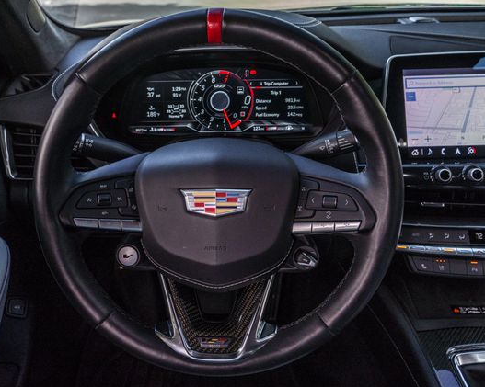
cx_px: 213
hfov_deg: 52.7
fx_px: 488
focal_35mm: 34
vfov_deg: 43.3
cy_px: 198
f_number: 8
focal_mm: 24
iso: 640
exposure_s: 1/60
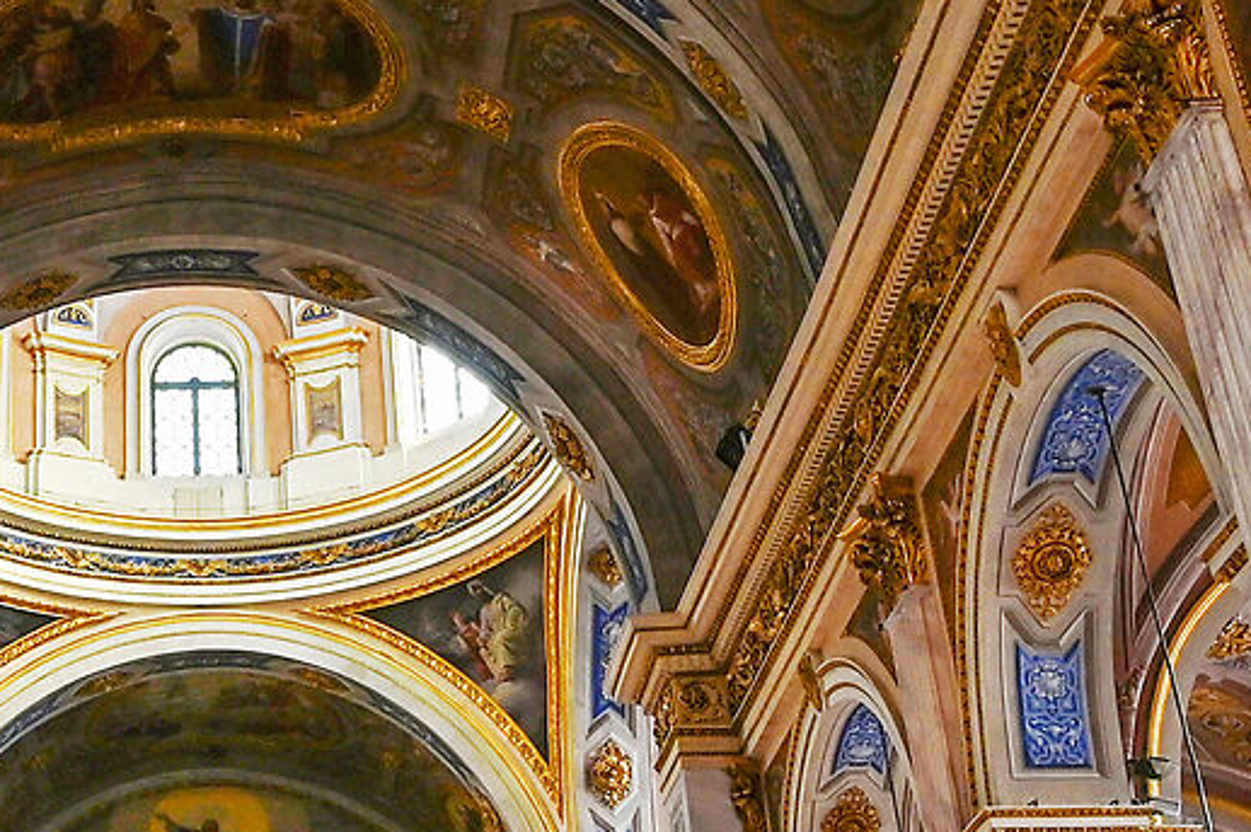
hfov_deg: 29.5
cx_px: 85
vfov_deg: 20.8
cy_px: 304
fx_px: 2257
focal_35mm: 65
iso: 320
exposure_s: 1/80
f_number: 4.5
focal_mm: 14
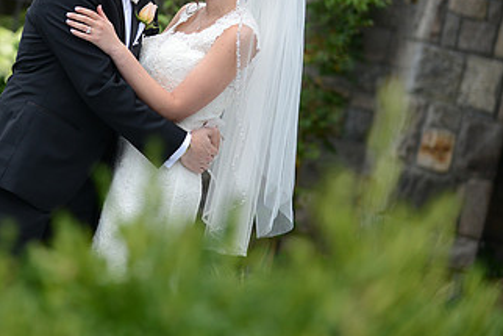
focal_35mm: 162
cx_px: 114
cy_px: 57
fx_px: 2264
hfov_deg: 12.6
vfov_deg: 8.5
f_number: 3.2
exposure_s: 1/2000
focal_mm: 90
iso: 500
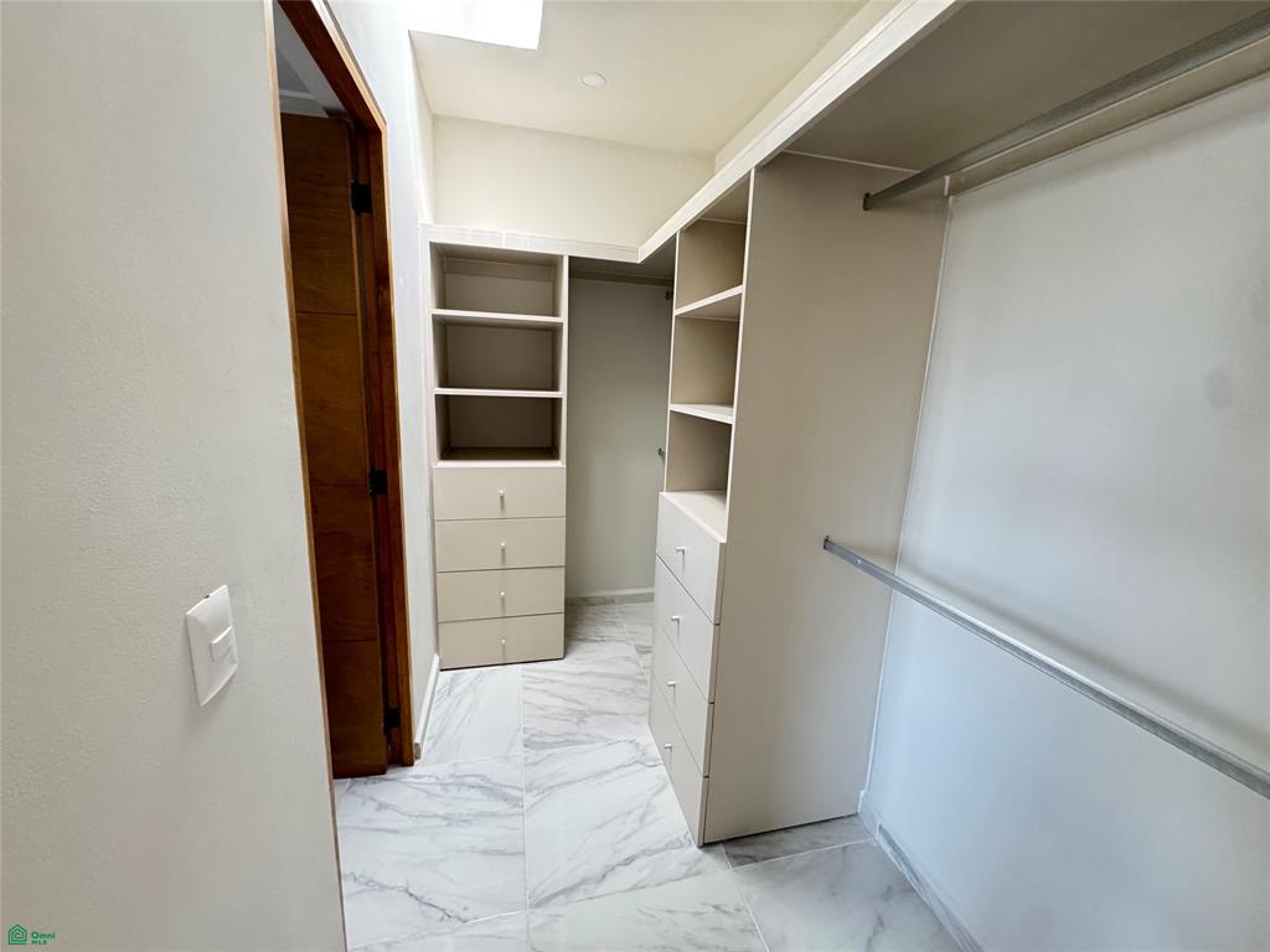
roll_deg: -2.2
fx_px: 514
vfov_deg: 85.7
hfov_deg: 102.1
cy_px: 476
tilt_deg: -11.2
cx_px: 635
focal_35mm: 14
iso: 320
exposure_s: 1/60
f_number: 2.2
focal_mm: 2.22
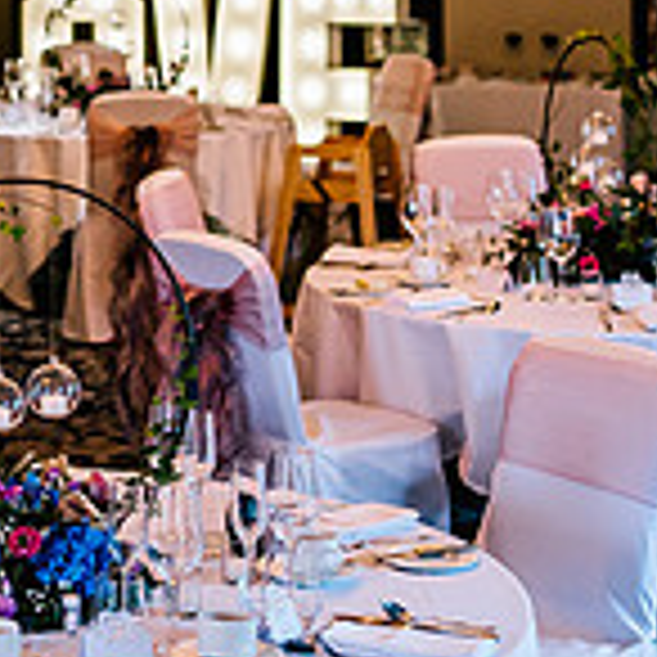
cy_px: -173
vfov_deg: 13.8
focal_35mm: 122
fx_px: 2620
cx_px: -162
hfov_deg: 13.8
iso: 640
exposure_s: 1/500
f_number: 1.8
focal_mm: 35
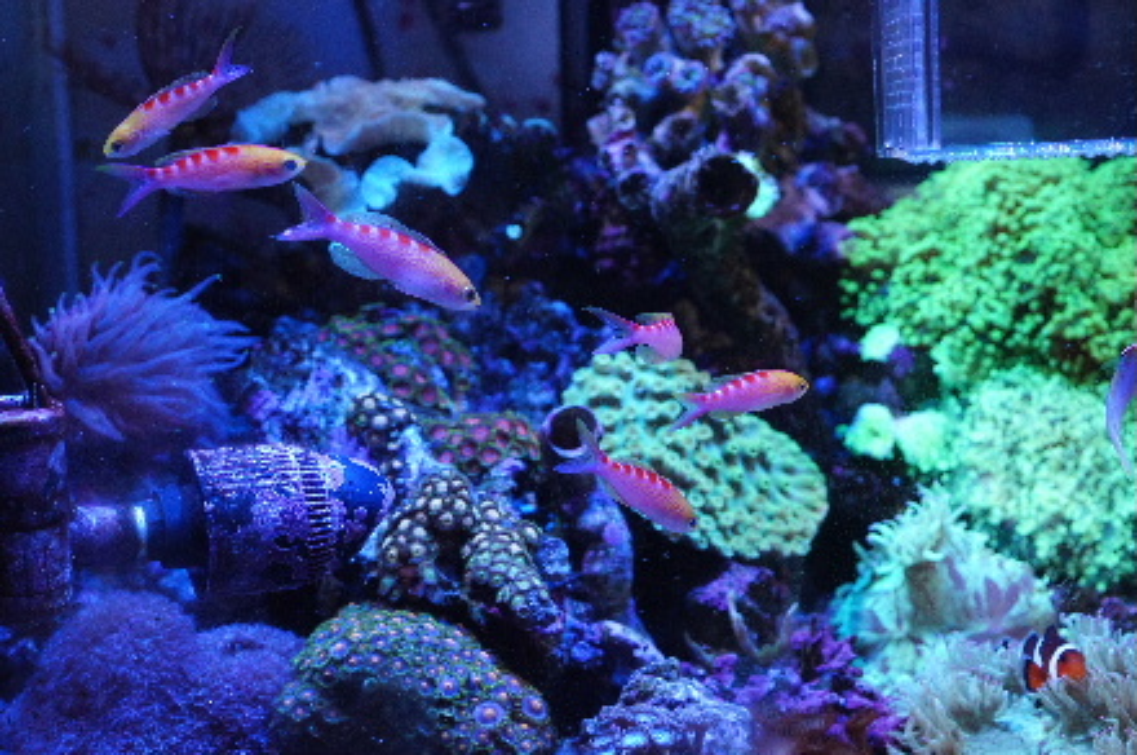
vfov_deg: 18.1
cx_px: 568
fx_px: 2365
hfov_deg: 27.0
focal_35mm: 75
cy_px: 378
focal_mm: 50
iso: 1600
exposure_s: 1/200
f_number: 5.6
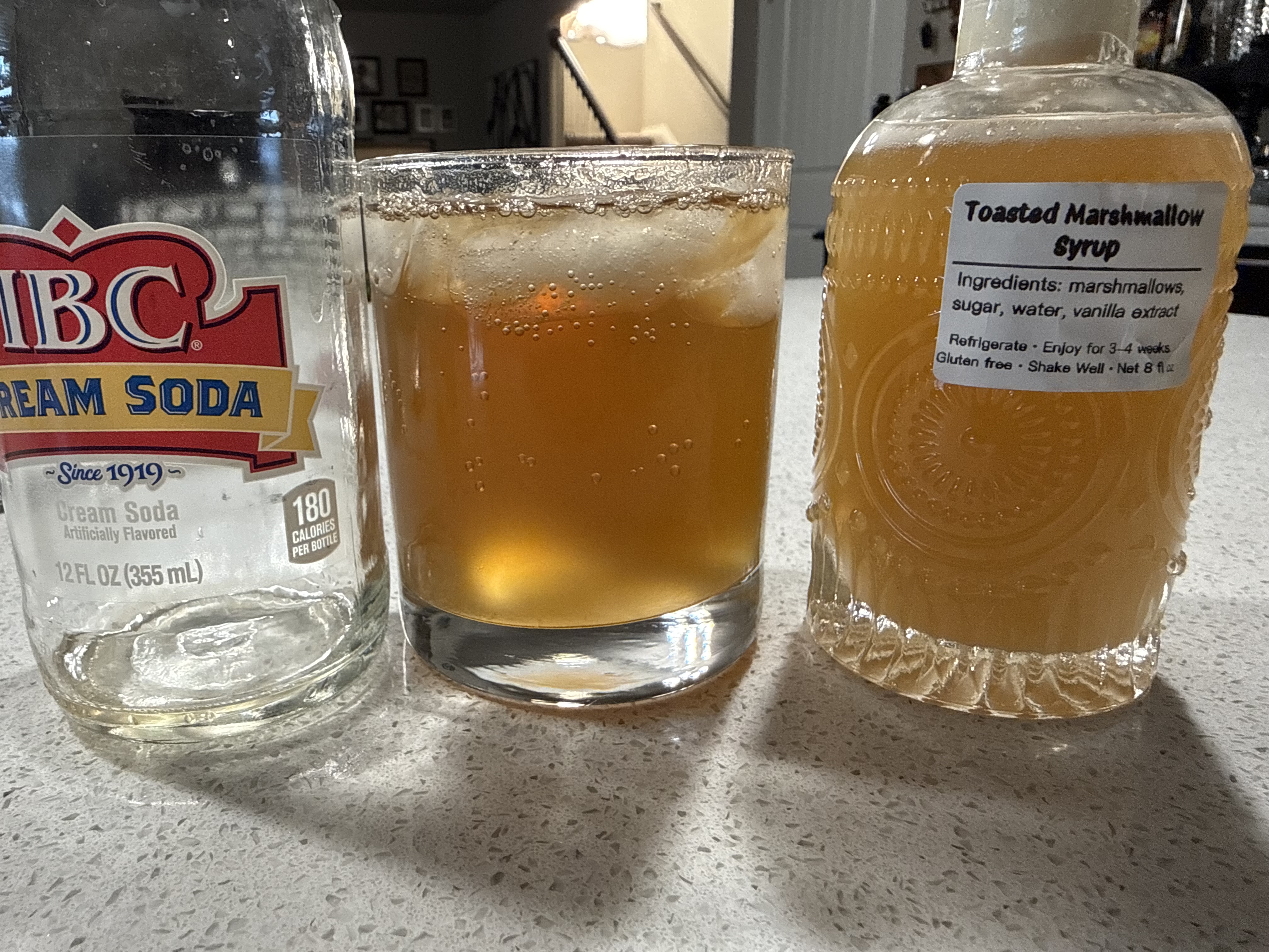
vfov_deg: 56.8
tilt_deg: -17.2
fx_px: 880
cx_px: 634
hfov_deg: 71.6
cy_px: 476
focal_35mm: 24
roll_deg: +1.1
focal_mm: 2.22
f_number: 2.2
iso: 250
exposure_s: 1/120
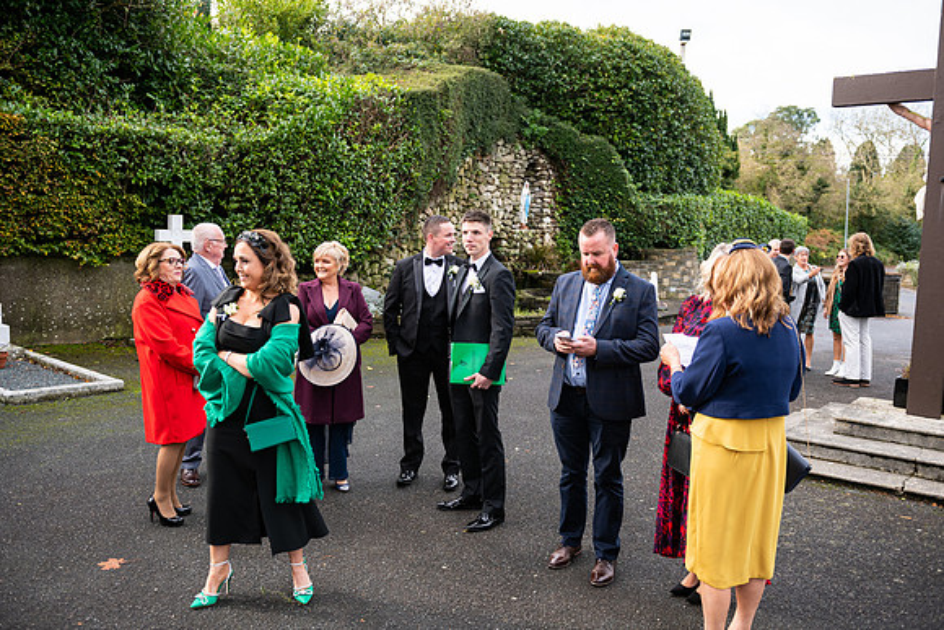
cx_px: 472
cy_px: 315
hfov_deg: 60.3
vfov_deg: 42.3
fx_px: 813
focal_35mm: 31
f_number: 3.5
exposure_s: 1/400
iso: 200
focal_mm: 31
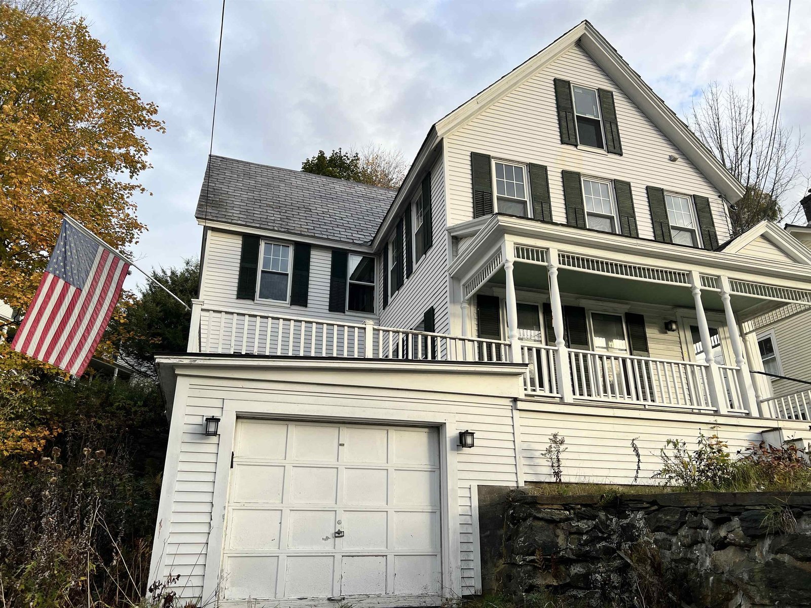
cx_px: 406
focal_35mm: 26
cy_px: 304
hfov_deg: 67.3
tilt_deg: +22.4
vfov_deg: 53.1
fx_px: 609
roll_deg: +1.1
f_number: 1.5
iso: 50
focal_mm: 5.7
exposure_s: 1/797
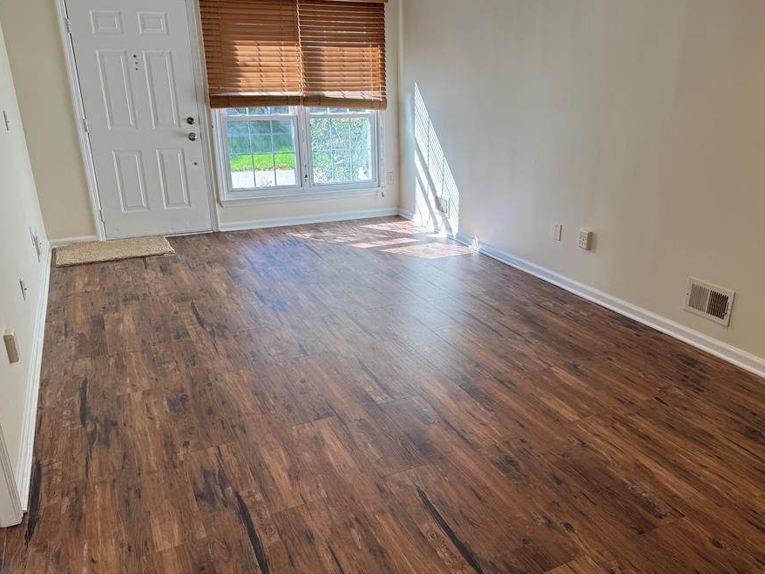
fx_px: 619
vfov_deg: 49.7
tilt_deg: -21.2
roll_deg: -0.1
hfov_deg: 63.4
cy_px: 310
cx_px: 414
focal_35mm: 28
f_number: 1.78
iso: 64
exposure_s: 1/151
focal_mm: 6.76
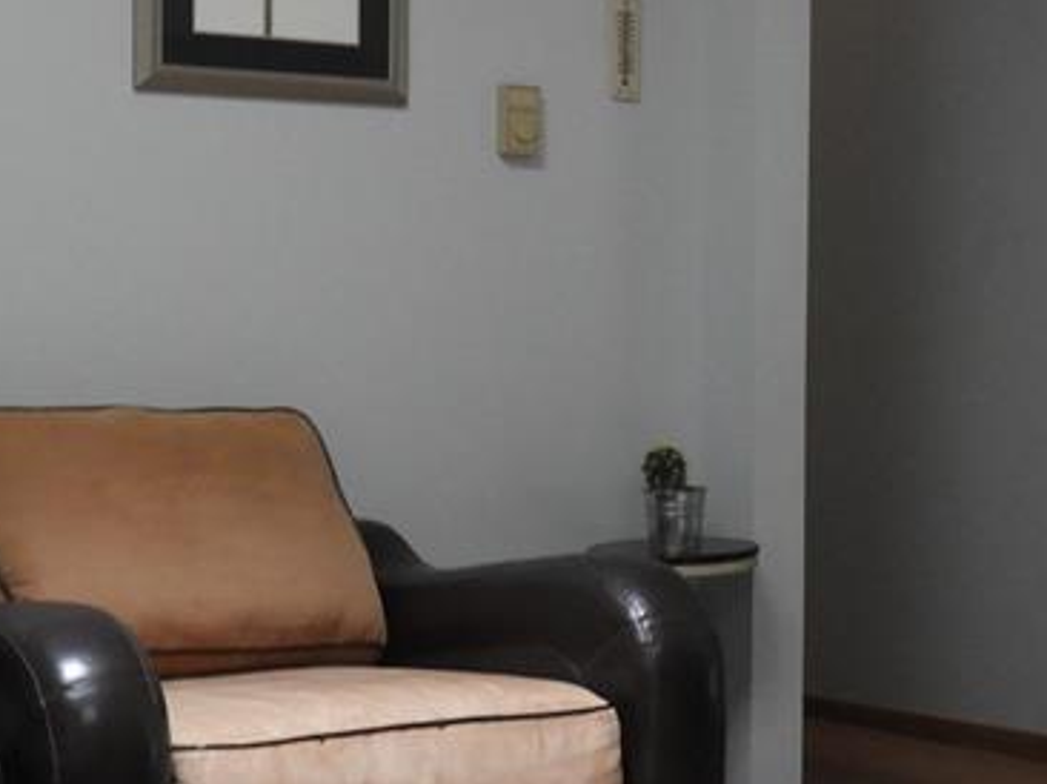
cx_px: 1144
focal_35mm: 84
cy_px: 361
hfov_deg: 22.1
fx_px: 2539
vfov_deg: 17.5
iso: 400
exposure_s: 1/20
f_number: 3.5
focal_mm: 5.4
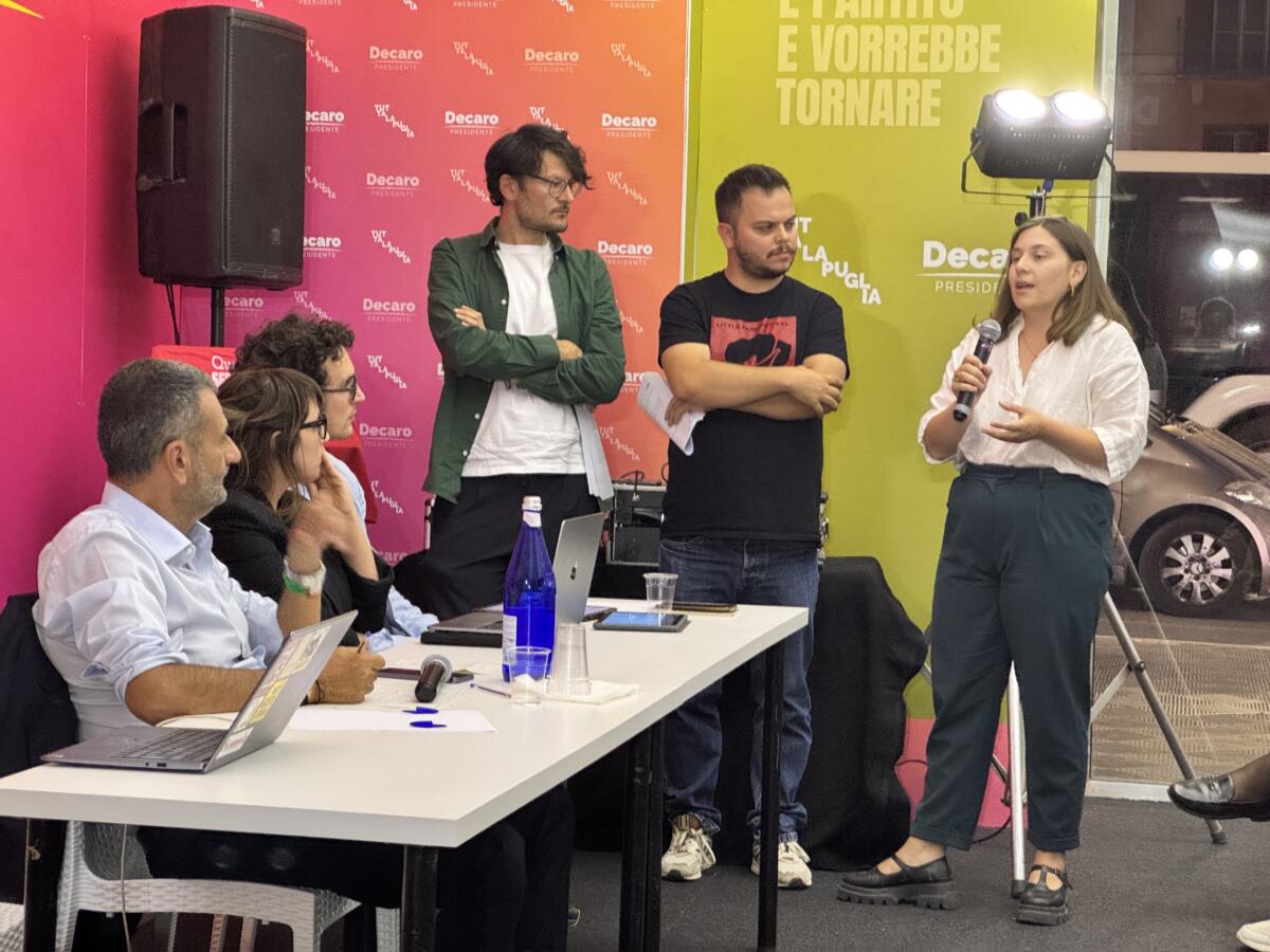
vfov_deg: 19.1
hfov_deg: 25.3
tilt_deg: -1.8
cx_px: 635
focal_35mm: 77
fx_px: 2825
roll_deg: -2.2
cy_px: 476
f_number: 2.8
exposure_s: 1/40
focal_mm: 9
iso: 500
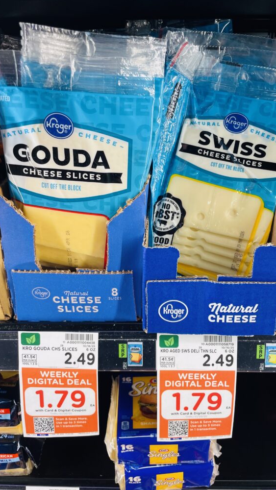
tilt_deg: -23.8
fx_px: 377
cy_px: 249
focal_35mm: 29
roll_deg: +0.6
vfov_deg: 66.1
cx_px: 145
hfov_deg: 40.2
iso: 80
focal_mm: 4.2
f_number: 1.6
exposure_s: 1/121
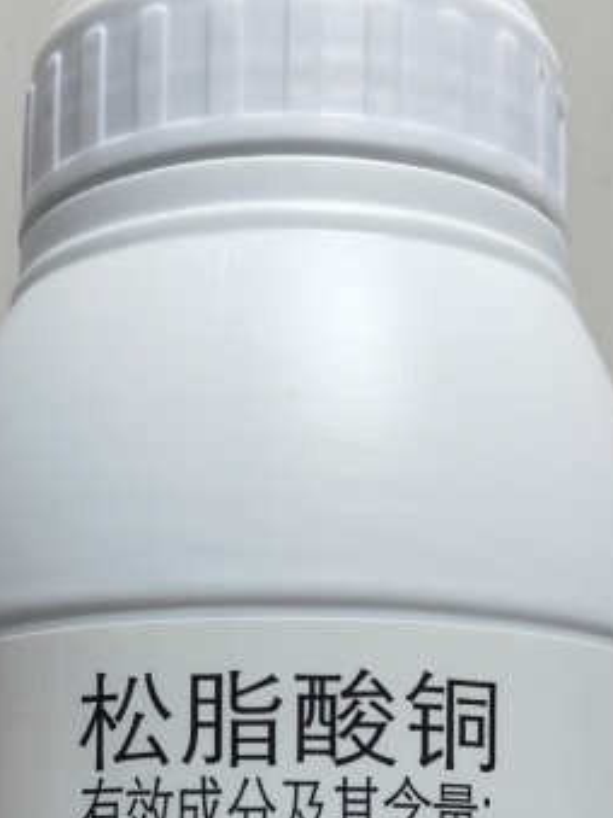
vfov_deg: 21.4
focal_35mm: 85
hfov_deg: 17.3
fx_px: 2008
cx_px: 263
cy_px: 976
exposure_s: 1/100
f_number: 1.9
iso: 80
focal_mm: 5.52
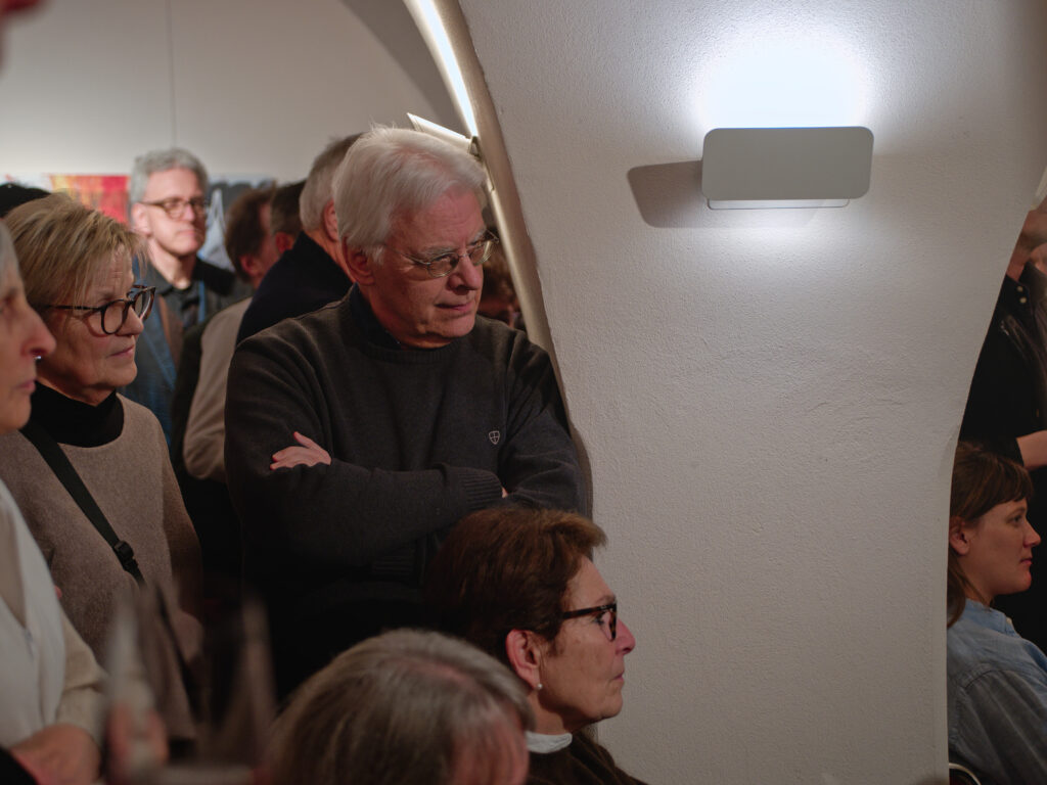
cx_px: 524
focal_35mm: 87
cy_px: 392
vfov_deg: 17.0
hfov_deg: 22.5
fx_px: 2631
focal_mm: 110
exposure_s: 1/100
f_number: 5.6
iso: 3200
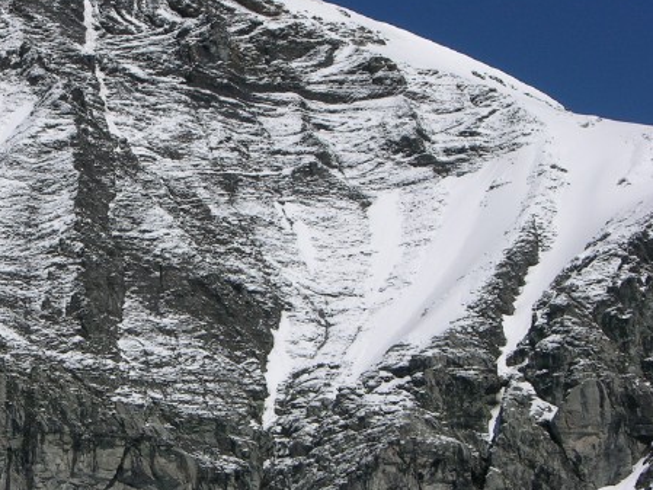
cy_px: 379
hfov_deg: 9.2
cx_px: -55
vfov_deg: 7.0
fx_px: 4000
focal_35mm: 212
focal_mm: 23.7
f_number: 6.4
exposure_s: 1/611
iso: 50
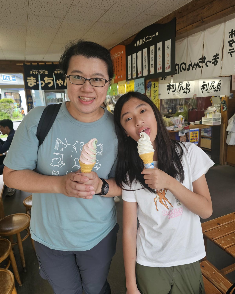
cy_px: 145
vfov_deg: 70.3
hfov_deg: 58.8
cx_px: 118
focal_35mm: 24
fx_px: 209
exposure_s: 1/100
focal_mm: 6.3
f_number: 1.7
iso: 64
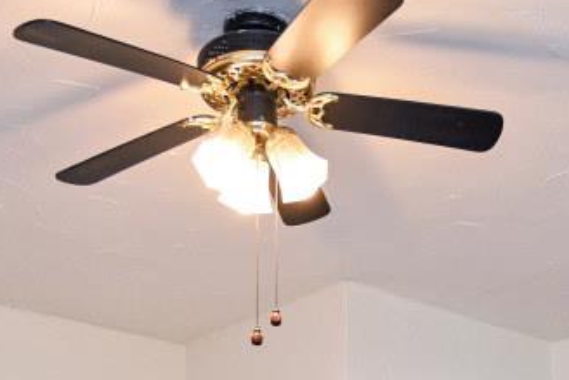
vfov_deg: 17.9
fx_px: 1012
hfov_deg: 31.3
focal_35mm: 64
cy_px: 639
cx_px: 349
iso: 280
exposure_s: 1/60
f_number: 4
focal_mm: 14
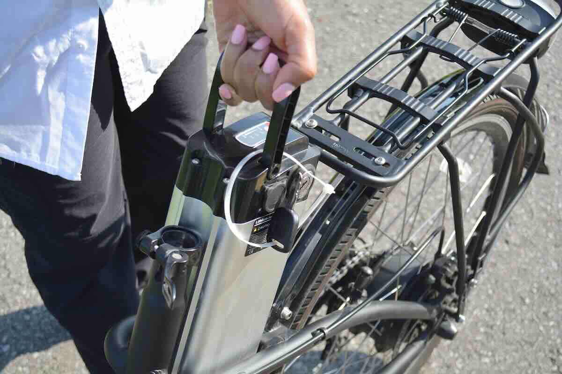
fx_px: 843
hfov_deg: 36.9
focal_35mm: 54
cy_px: 187
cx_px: 281
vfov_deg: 25.1
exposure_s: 1/1000
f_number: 5
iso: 560
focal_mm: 36
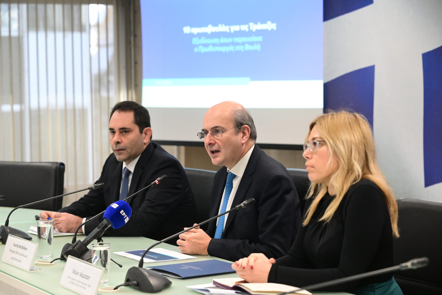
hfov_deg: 21.7
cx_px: 221
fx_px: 1154
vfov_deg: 14.6
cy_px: 148
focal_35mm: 94
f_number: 4.5
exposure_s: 1/400
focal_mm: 94
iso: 6400
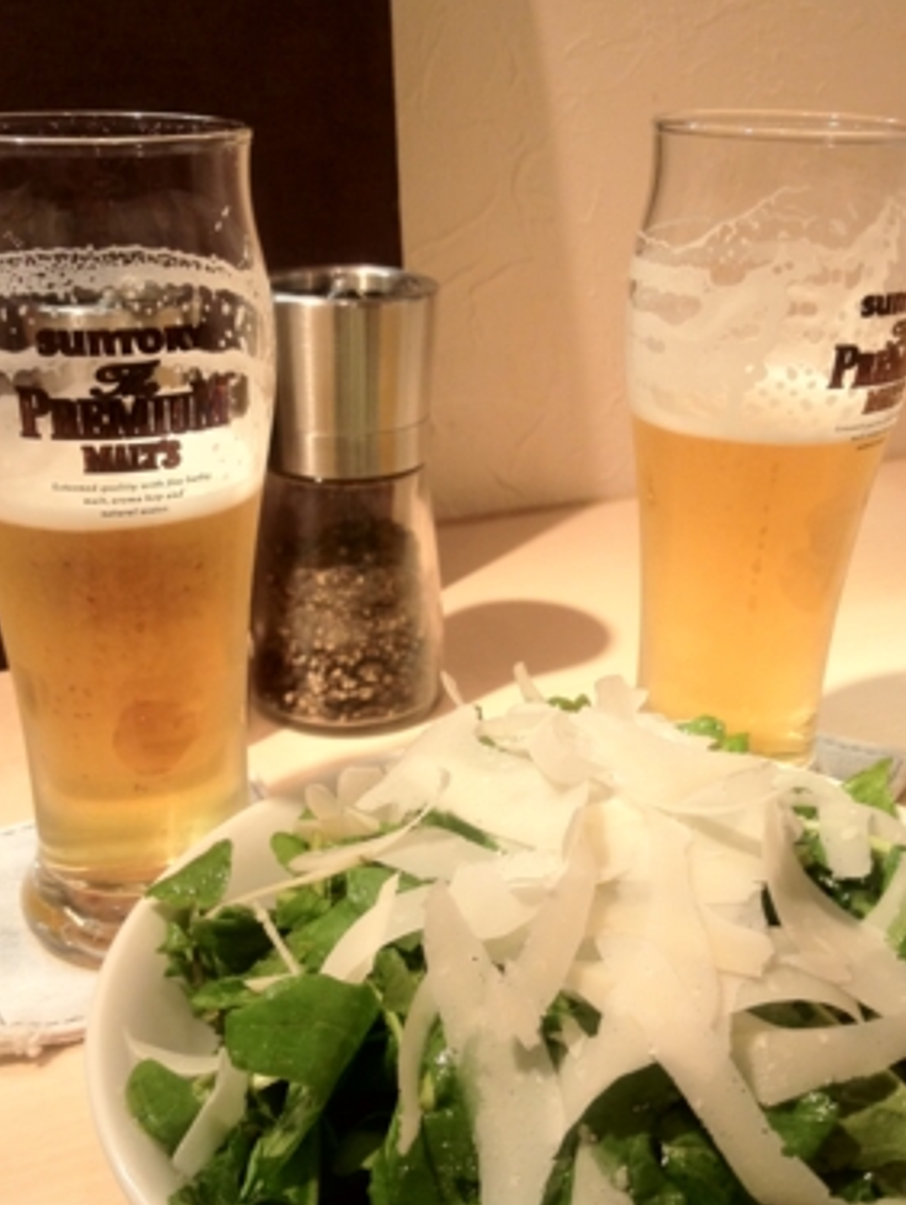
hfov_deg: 34.4
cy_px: 639
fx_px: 1463
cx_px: 472
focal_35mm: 42
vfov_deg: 44.7
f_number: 2.4
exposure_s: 1/20
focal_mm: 4.28
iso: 125
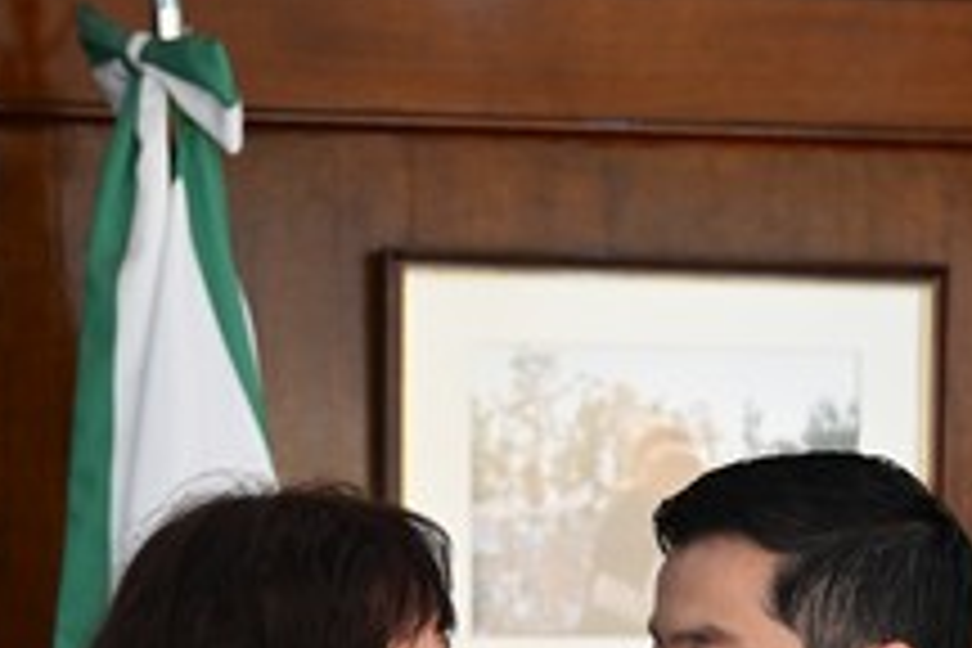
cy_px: 1100
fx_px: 4698
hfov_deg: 11.8
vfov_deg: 7.7
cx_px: 724
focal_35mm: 174
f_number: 3.2
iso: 800
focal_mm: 47
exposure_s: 1/320
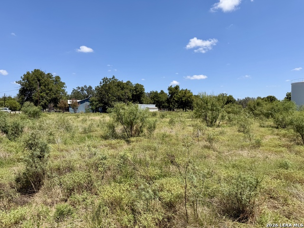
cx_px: 152
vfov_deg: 56.8
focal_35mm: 24
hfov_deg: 71.6
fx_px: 211
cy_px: 114
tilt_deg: -1.8
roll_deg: +0.9
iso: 80
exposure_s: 1/5319
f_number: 1.78
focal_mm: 6.76
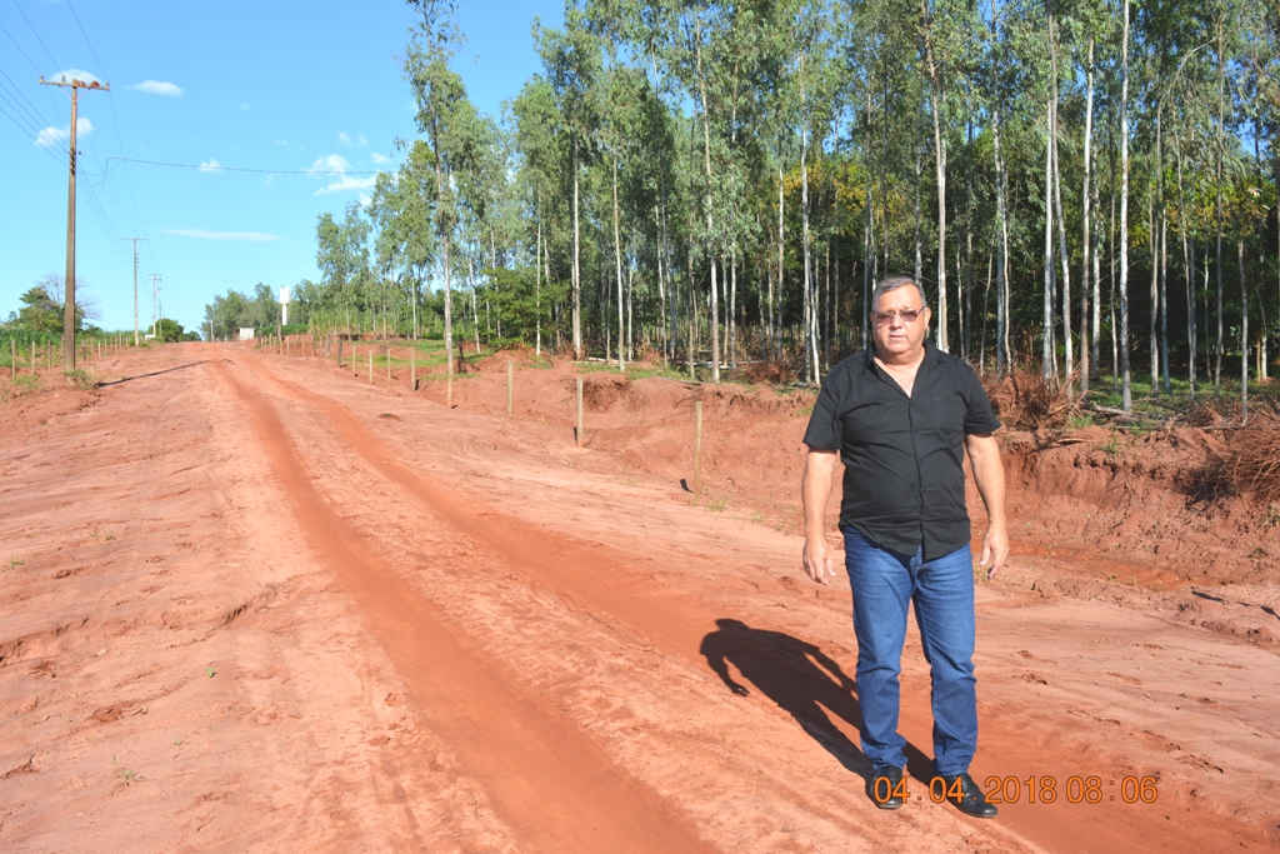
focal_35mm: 32
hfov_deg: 59.5
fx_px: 1120
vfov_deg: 41.7
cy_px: 427
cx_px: 640
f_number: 8
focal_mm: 21
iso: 100
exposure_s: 1/250
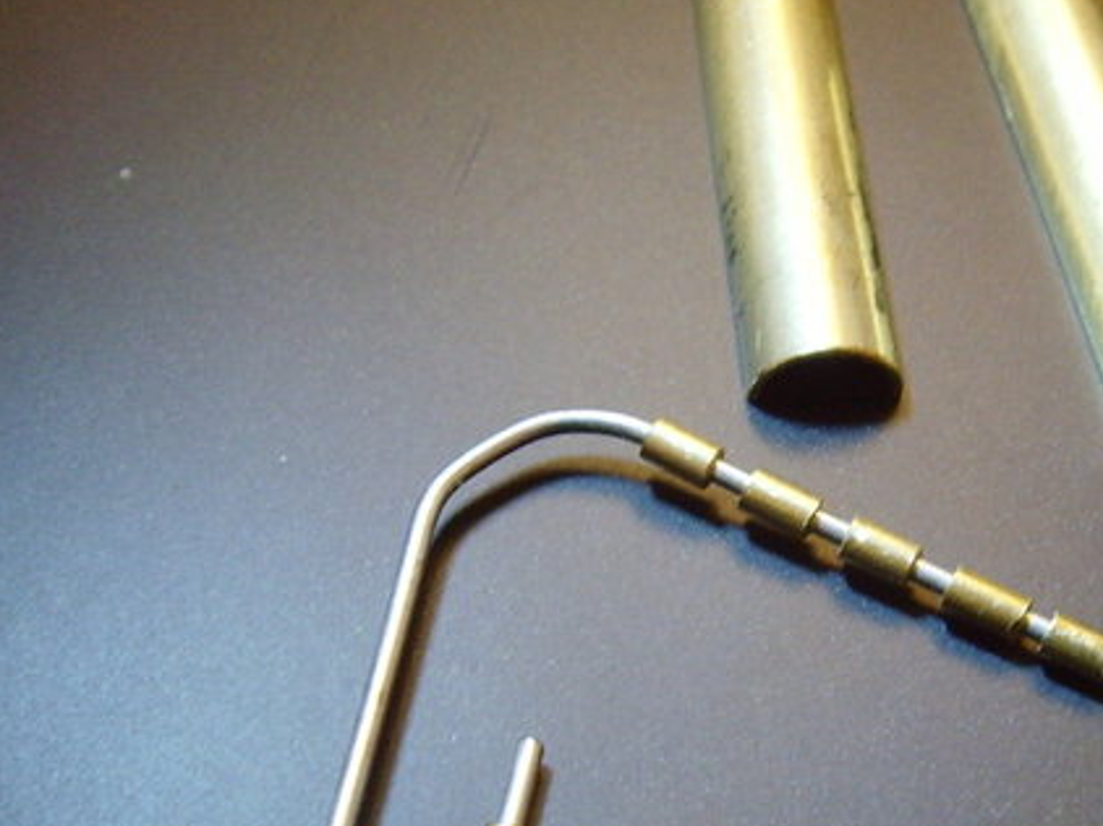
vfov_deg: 19.8
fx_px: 2357
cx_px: 768
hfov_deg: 26.1
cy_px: 583
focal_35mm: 74
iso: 200
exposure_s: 1/2
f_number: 3.5
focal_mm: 6.6
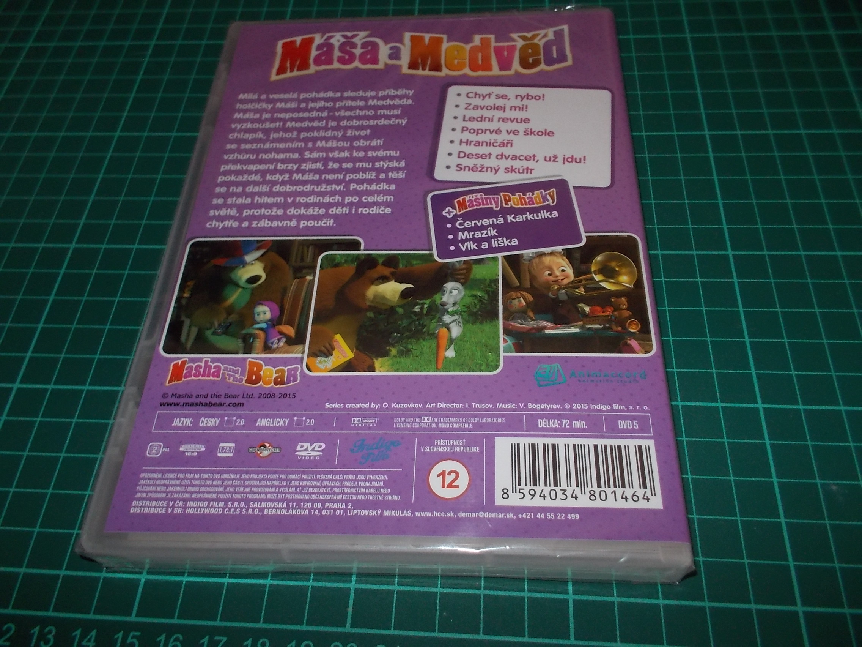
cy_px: 324
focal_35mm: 29
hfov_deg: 61.7
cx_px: 431
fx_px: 722
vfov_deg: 48.2
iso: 200
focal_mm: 4.1
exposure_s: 1/30
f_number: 3.3
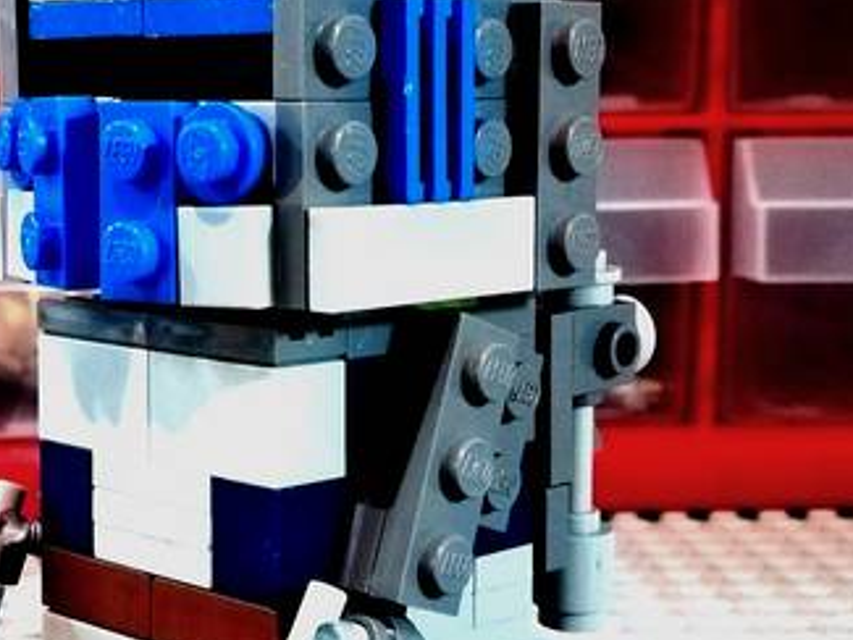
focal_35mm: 72
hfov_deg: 26.9
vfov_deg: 20.4
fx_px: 1775
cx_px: 286
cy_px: 369
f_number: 2.2
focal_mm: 3.83
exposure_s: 1/14.3
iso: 1250
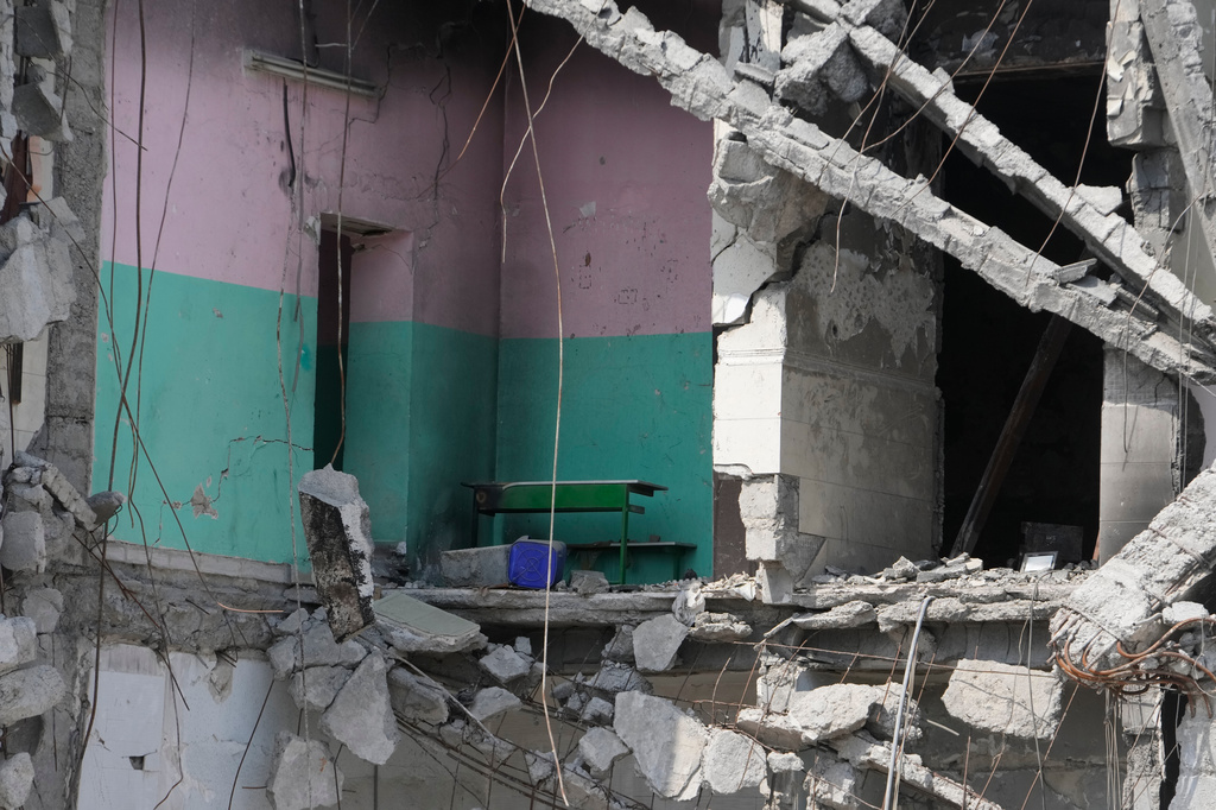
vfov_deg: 6.9
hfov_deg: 10.3
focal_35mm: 200
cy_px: 405
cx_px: 608
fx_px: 6753
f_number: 9
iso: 800
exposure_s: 1/1250
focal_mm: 200
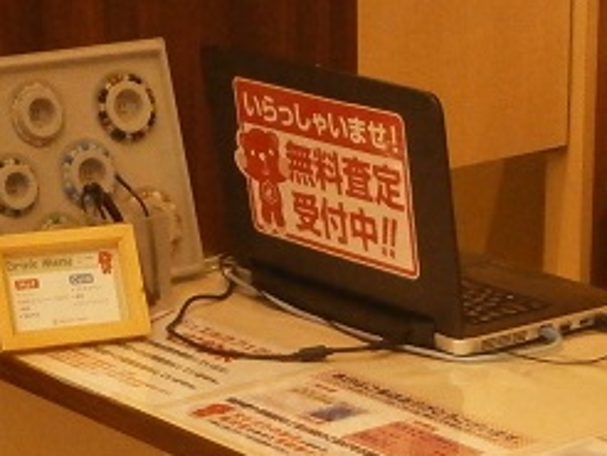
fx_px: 2299
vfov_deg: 11.1
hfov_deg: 15.0
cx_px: 374
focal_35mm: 131
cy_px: 551
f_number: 3.4
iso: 800
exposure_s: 1/80
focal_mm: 8.3
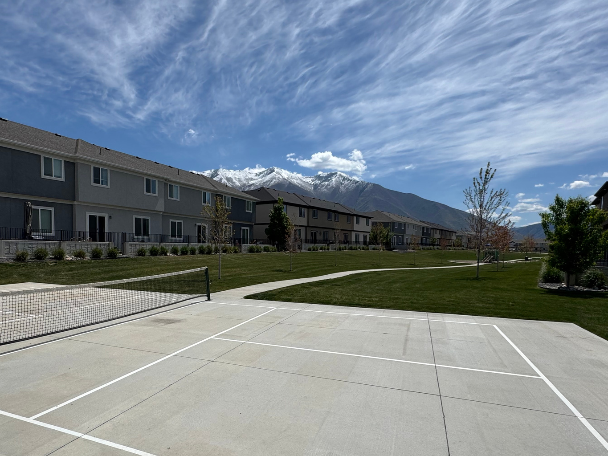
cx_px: 268
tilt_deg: -3.1
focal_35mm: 21
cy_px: 266
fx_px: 369
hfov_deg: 78.7
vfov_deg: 63.1
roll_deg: -0.4
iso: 40
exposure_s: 1/3906
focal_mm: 2.22
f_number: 2.2
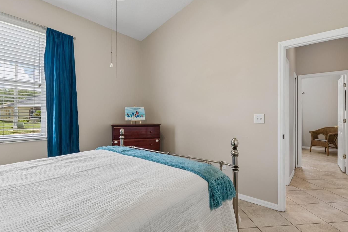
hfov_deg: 93.3
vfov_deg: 70.4
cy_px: 121
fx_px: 164
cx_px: 178
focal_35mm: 17
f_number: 7.1
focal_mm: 10
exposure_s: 1/20
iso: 100
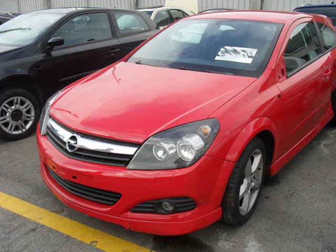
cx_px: 168
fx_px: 340
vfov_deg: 40.7
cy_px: 126
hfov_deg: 52.6
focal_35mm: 35
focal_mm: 6.3
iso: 100
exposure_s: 1/500
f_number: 3.2
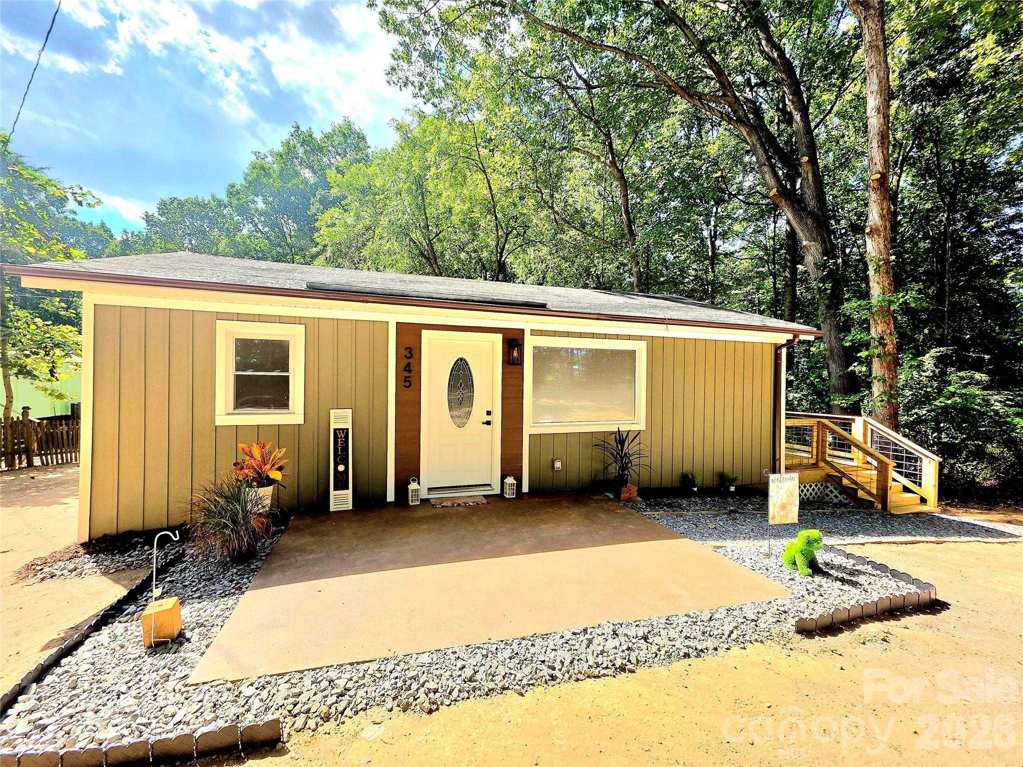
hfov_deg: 106.2
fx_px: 384
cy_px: 384
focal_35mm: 13
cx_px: 512
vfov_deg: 89.9
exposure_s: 1/625
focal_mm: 2.2
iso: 40
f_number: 1.9
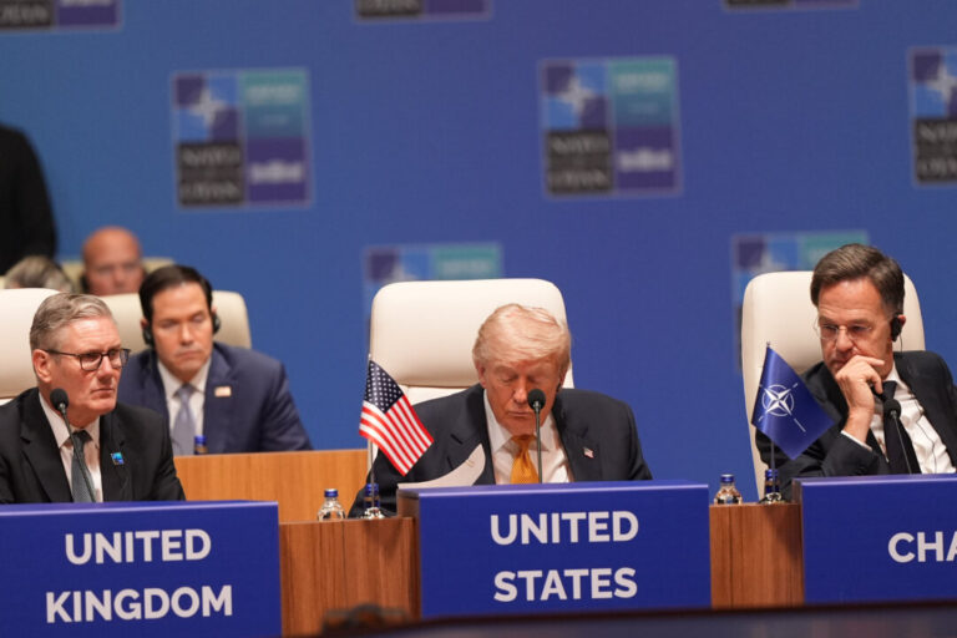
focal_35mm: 450
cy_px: 319
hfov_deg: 4.6
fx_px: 11962
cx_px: 478
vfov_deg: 3.1
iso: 2000
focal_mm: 300
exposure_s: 1/500
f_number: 2.8
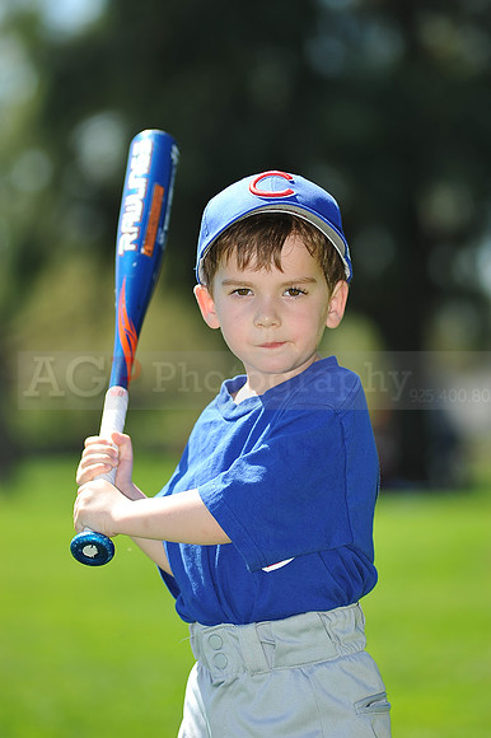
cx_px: 246
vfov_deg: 11.4
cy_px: 369
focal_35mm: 180
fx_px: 3687
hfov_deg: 7.6
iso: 200
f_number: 4.5
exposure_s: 1/800
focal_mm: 180
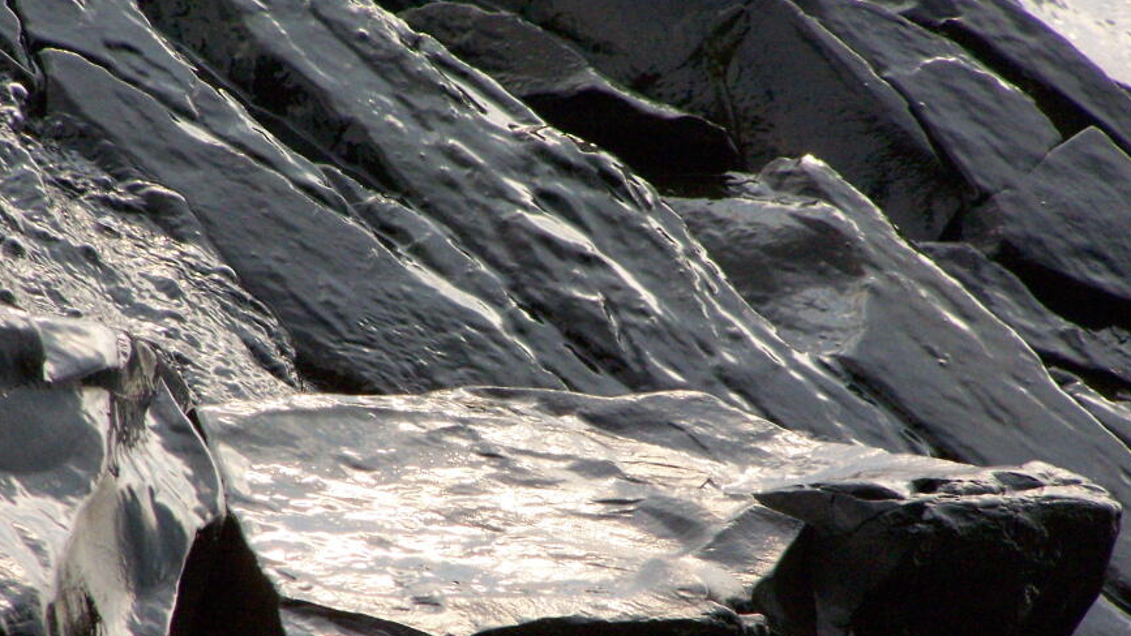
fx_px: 14667
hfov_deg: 4.4
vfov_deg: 2.5
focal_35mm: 489
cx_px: 565
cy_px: 425
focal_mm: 63
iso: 400
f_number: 5
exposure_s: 1/640
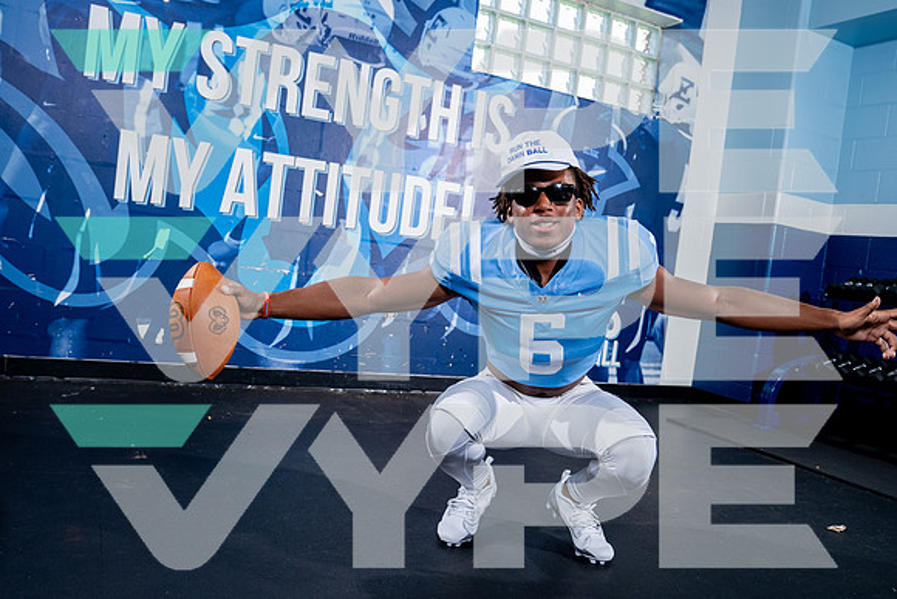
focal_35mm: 30
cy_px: 300
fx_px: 758
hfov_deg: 61.2
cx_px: 448
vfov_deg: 43.1
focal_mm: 28
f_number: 4
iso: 100
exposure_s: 1/250
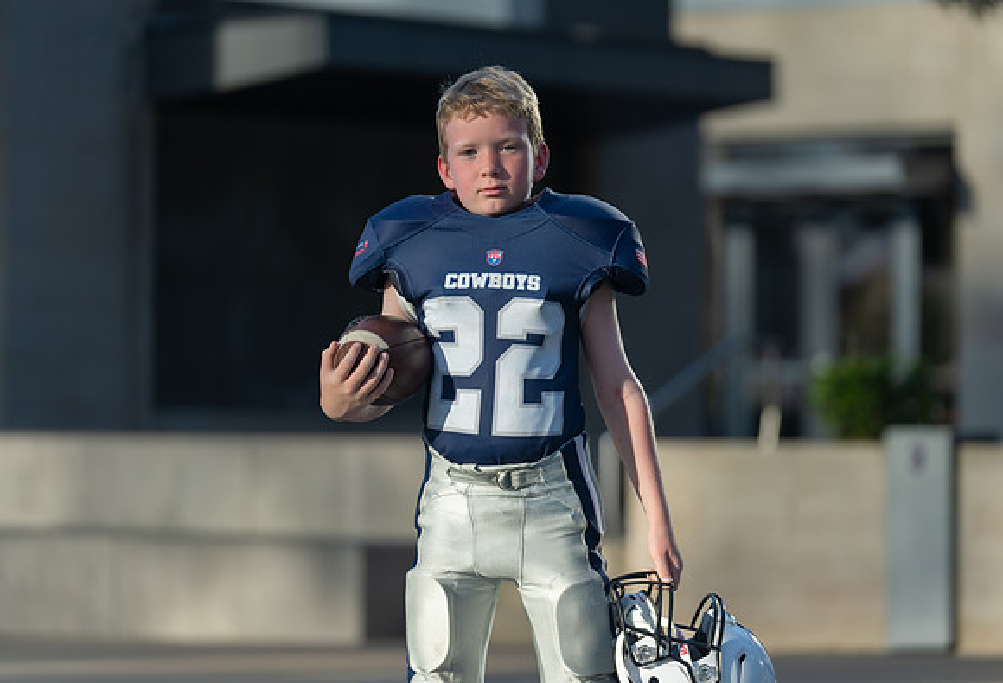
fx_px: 4513
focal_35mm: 161
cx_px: 537
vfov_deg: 8.7
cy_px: 325
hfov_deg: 12.7
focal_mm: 144
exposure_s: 1/1250
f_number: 2.8
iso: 100
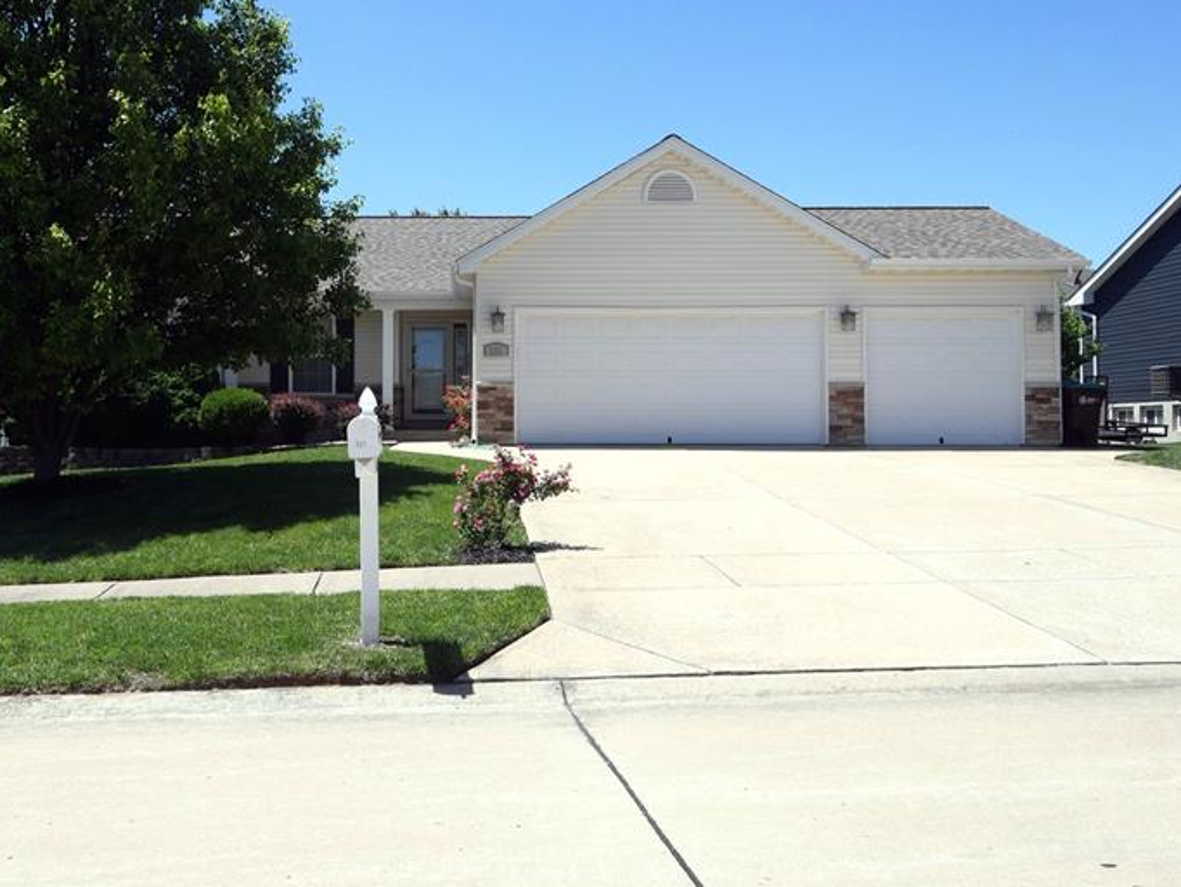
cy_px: 402
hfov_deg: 64.5
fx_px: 921
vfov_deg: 51.3
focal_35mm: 27
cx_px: 453
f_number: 11
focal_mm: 9
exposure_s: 1/800
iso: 800
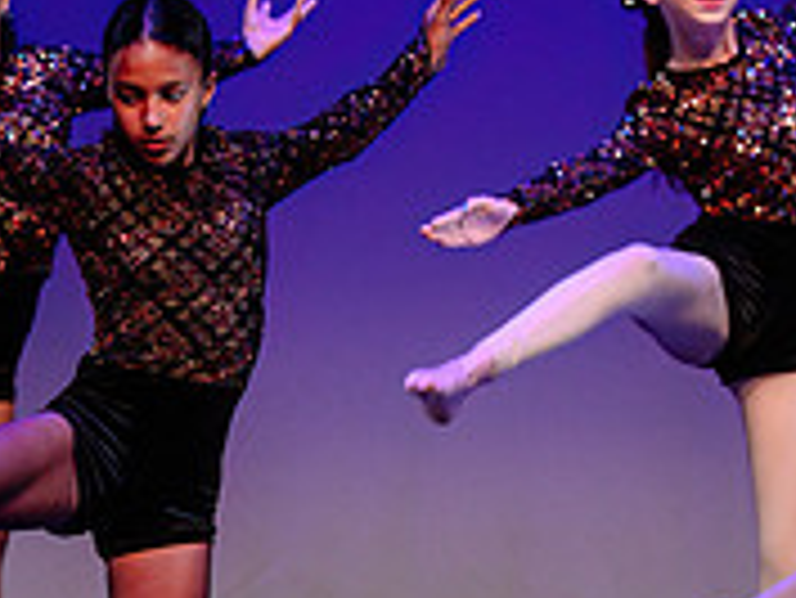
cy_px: 412
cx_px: 634
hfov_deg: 3.9
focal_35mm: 510
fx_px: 11735
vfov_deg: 2.9
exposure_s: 1/400
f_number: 2.8
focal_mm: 155
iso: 1600
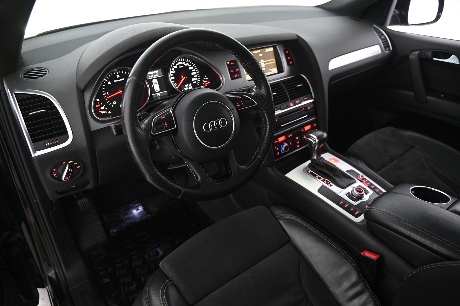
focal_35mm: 24
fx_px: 306
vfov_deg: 53.1
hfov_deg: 73.8
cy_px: 153
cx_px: 230
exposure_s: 1/15
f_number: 4
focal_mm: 24
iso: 2000
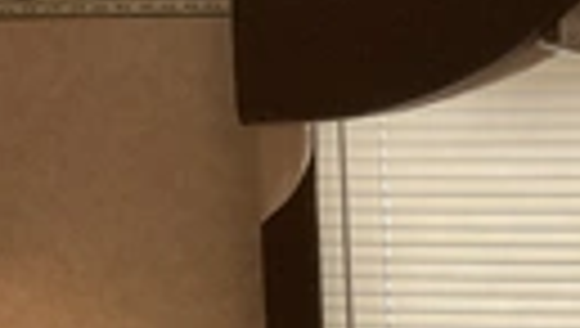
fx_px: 1509
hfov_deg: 20.8
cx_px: 625
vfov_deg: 12.2
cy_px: 377
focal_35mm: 98
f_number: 1.8
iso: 64
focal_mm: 3
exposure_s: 1/122
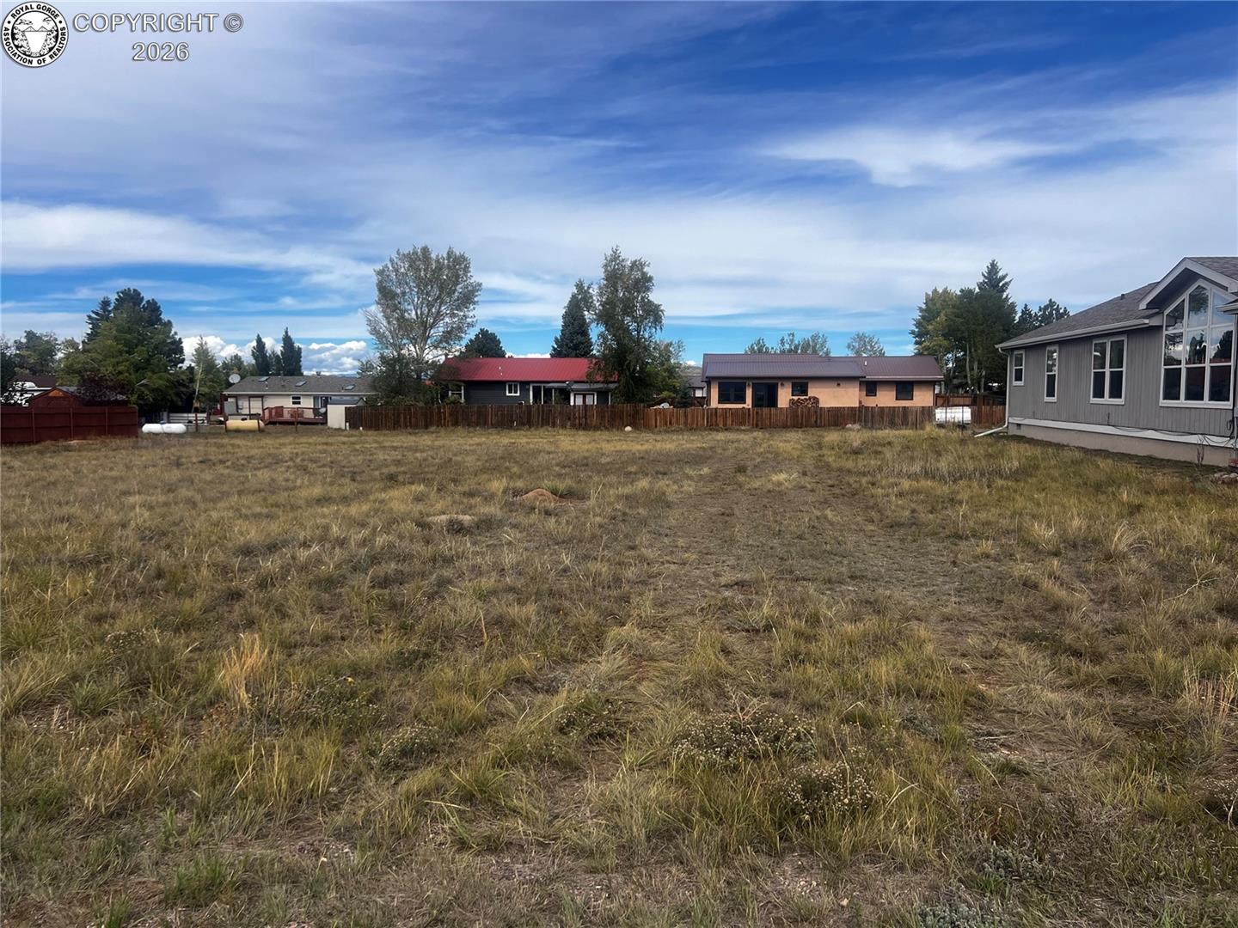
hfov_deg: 67.3
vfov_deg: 53.1
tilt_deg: -4.3
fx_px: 930
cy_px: 464
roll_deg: +0.1
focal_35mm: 26
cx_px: 619
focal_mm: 5.7
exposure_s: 1/5882
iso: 50
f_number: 1.5
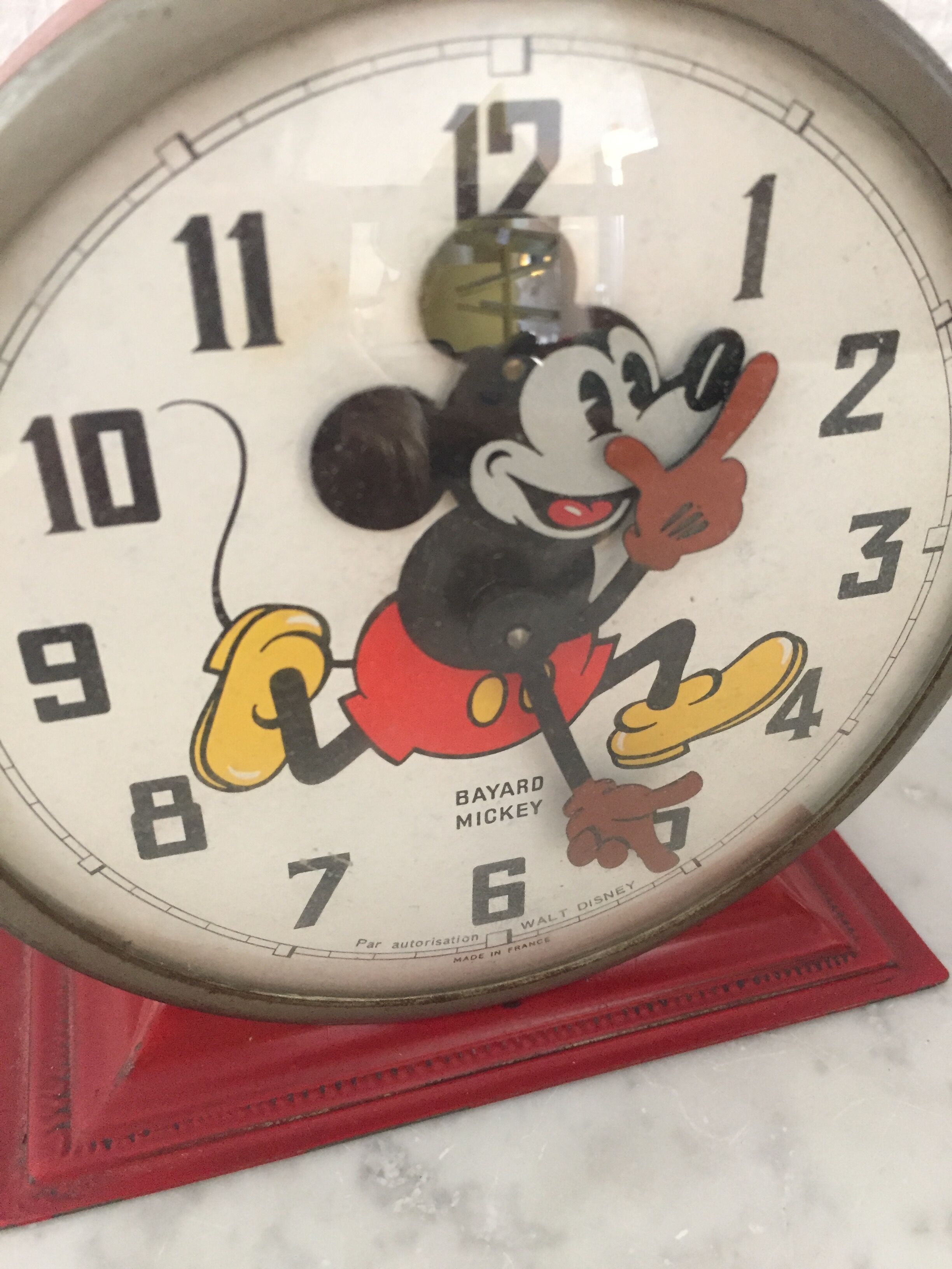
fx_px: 1063
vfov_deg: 61.7
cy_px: 634
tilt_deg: -35.0
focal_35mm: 29
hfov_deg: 48.2
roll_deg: -2.2
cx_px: 476
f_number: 2.2
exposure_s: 1/25
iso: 320
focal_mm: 4.15
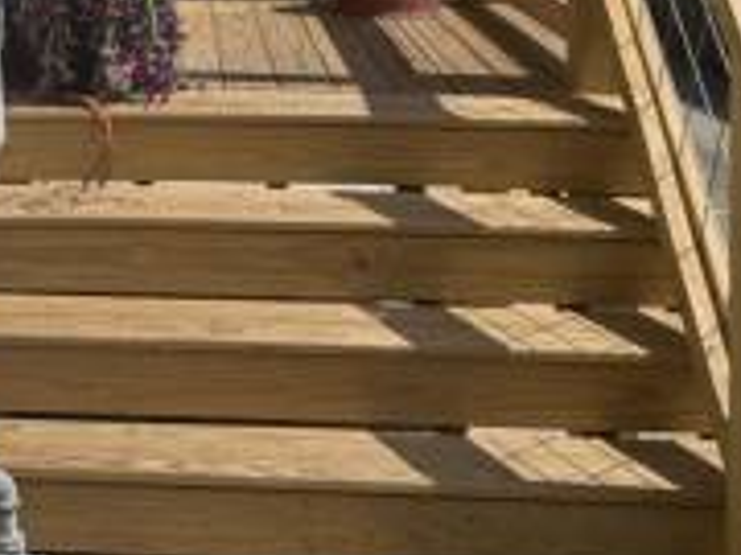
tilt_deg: -4.2
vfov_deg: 15.9
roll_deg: +0.7
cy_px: -140
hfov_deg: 21.3
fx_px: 1905
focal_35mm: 89
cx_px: 2
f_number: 1.78
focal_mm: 6.76
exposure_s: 1/9091
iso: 80
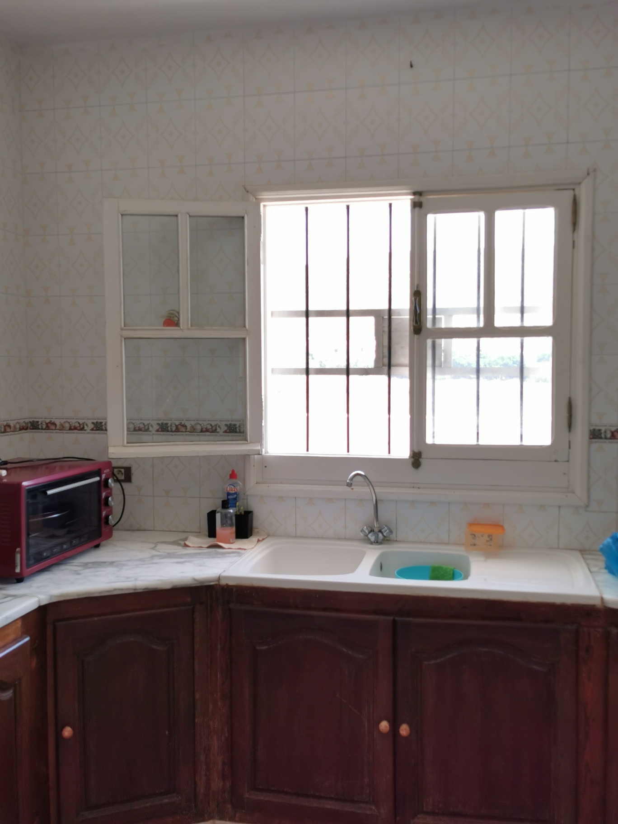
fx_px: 786
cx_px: 309
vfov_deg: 55.4
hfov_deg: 42.9
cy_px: 412
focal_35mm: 33
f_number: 1.6
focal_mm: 5.56
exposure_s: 1/146
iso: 50
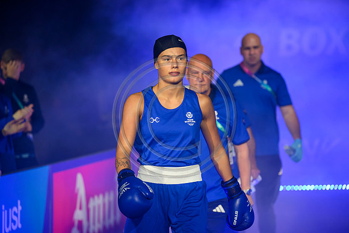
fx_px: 1309
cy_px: 116
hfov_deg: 15.2
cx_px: 174
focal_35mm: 135
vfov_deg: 10.2
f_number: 3.2
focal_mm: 135
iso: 2000
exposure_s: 1/2000
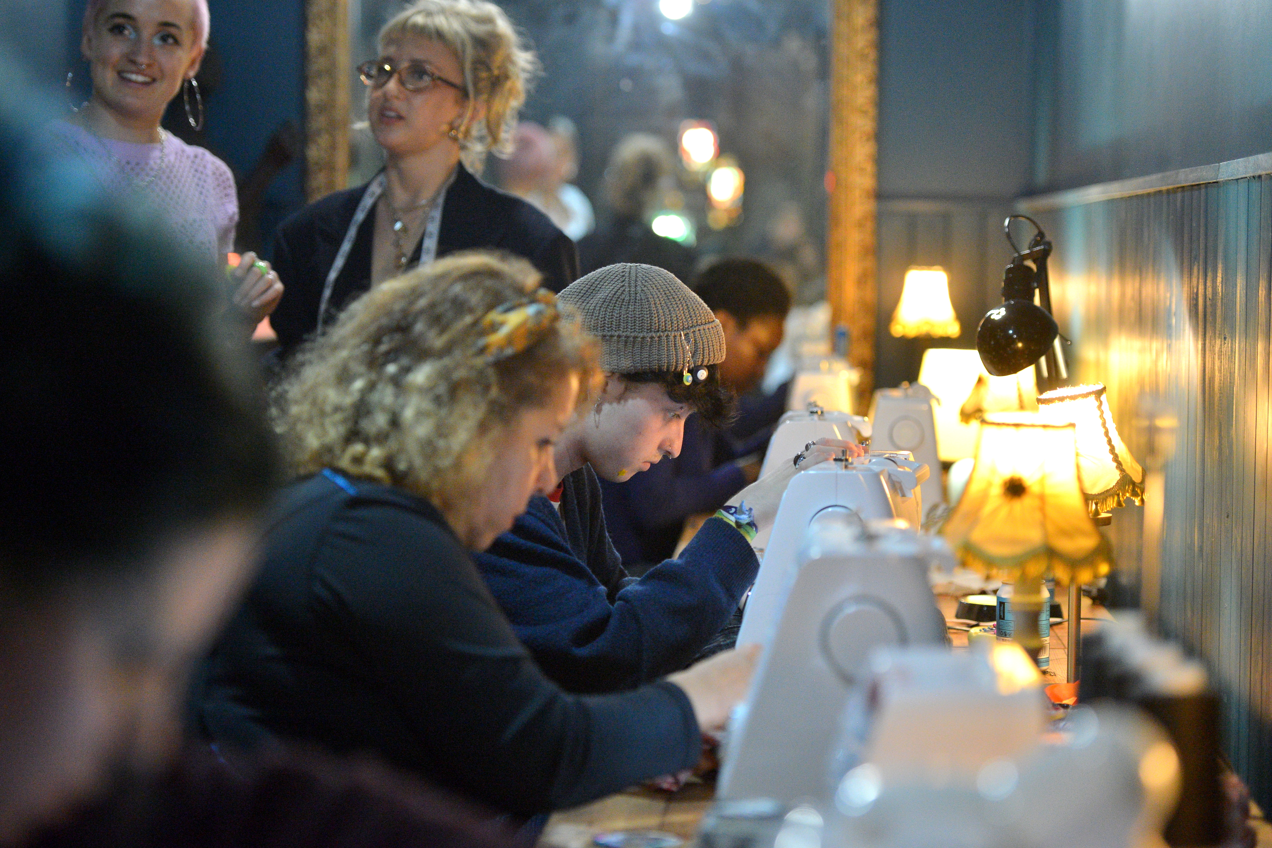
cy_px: 424
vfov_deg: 14.9
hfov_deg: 22.1
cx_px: 636
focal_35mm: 92
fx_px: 3250
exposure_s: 1/250
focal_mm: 92
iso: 3200
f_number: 2.8
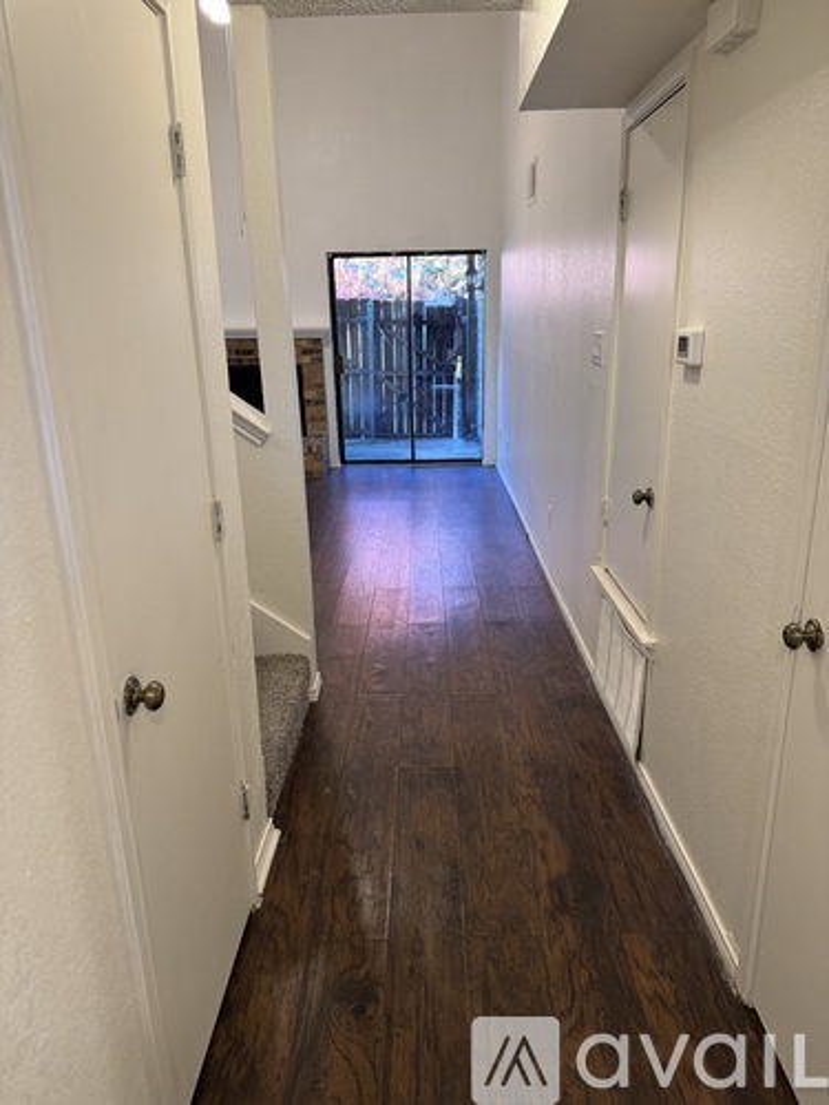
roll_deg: +2.8
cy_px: 552
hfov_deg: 56.8
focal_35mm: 24
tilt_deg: -18.3
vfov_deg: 71.6
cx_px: 414
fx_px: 766
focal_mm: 6.76
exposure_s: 1/60
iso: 250
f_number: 1.78
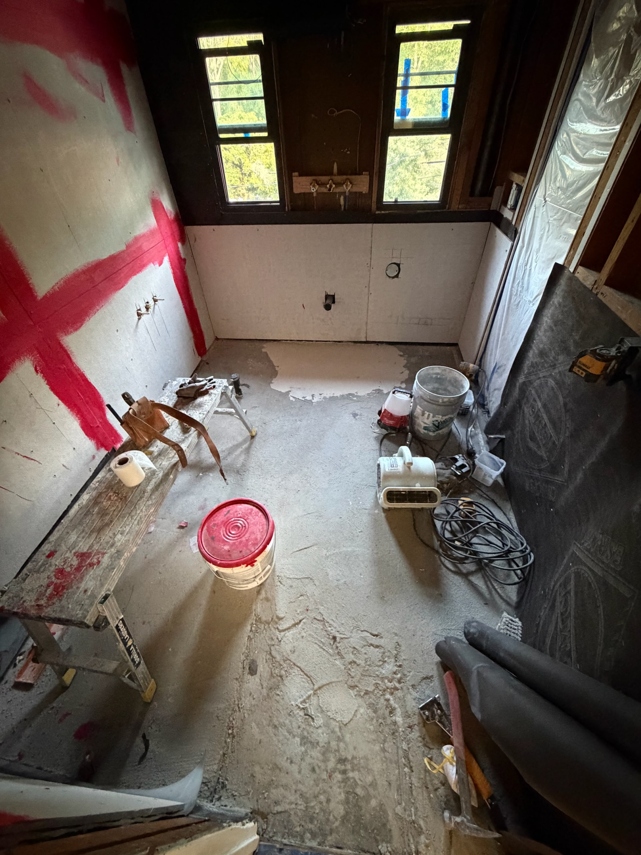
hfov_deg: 85.7
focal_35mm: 14
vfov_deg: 102.1
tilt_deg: -43.4
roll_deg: +3.1
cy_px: 428
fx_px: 346
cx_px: 320
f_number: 2.2
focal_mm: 2.22
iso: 1250
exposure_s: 1/40
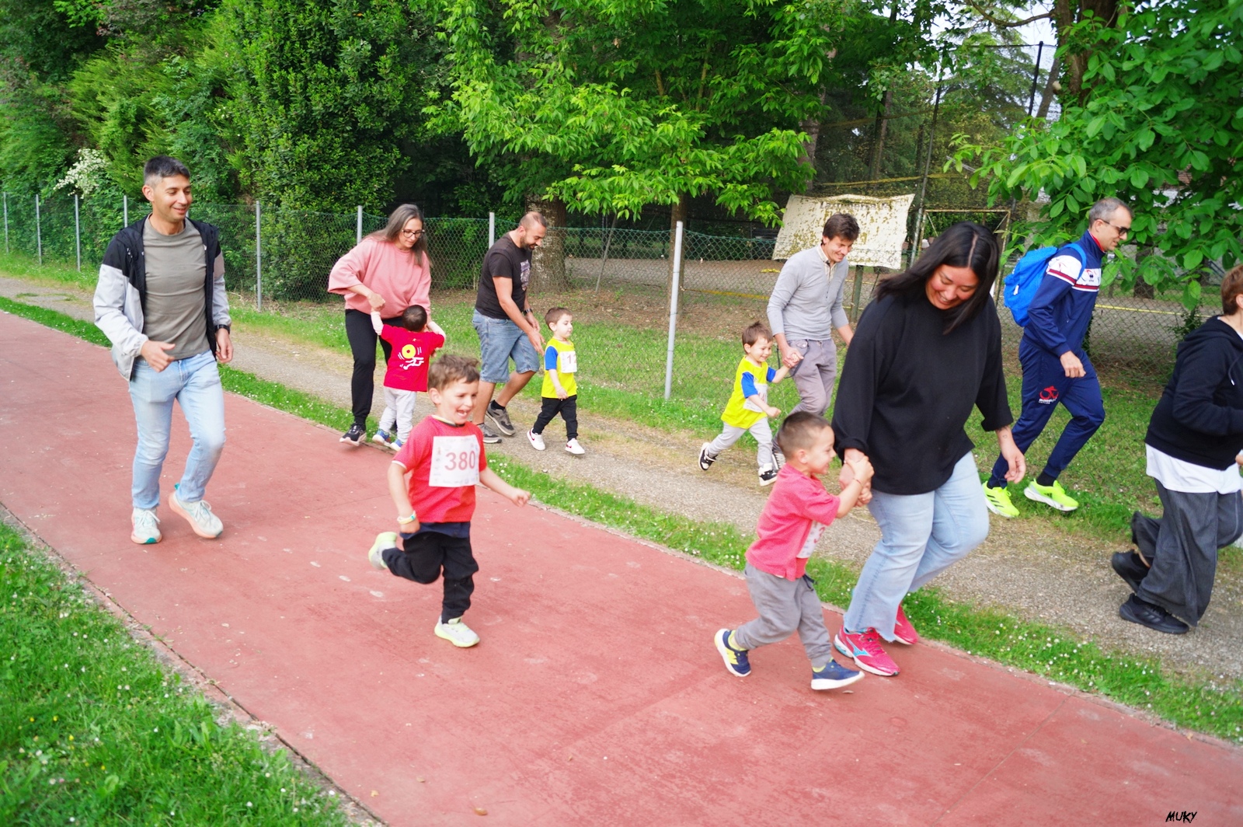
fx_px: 931
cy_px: 414
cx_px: 622
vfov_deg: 47.9
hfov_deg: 67.4
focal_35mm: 27
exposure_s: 1/320
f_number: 3.5
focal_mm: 18
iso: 800
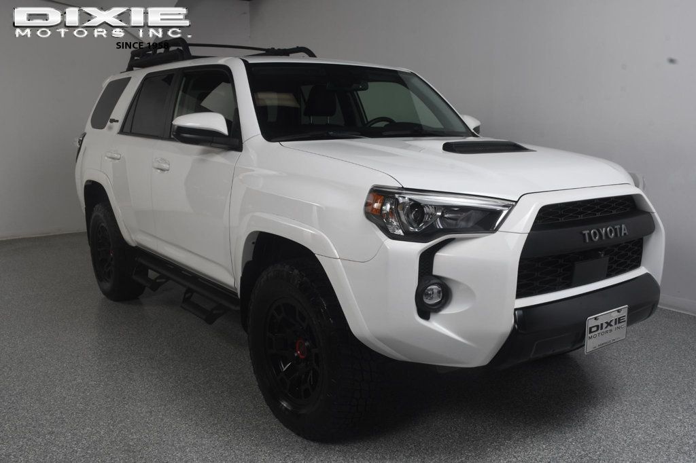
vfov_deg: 38.9
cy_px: 232
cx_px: 348
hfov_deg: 55.8
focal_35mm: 34
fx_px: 657
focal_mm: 23
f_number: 13
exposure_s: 1/160
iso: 100
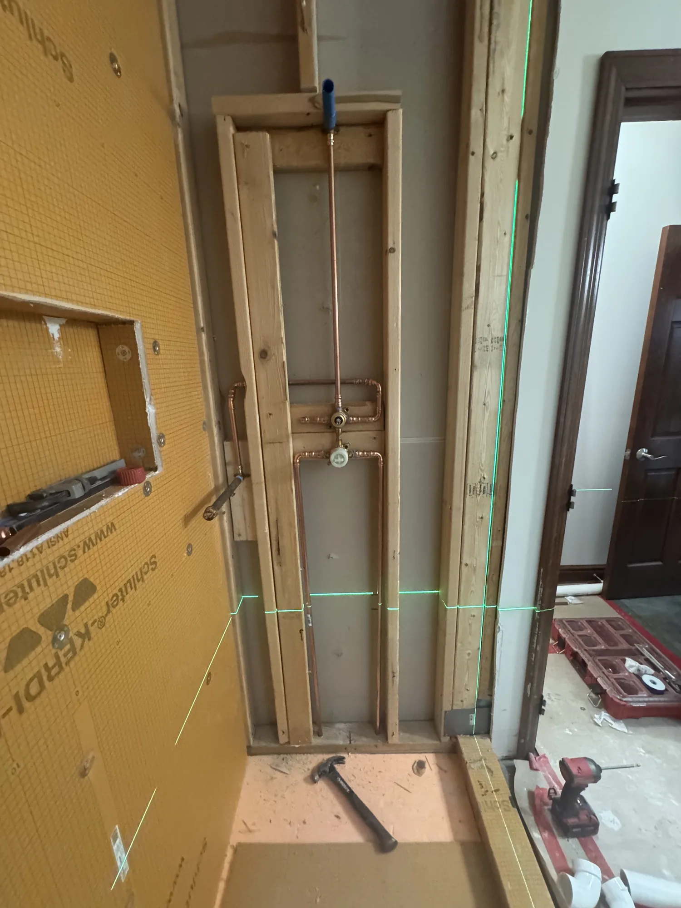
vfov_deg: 102.1
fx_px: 367
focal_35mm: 14
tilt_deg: -15.5
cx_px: 340
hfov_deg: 85.7
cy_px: 454
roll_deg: +2.5
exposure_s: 1/60
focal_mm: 2.2
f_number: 2.2
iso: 1250
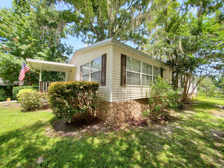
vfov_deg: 89.9
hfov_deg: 106.2
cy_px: 84
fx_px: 84
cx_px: 112
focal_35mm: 13
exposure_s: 1/203
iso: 50
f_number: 2.2
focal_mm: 1.8
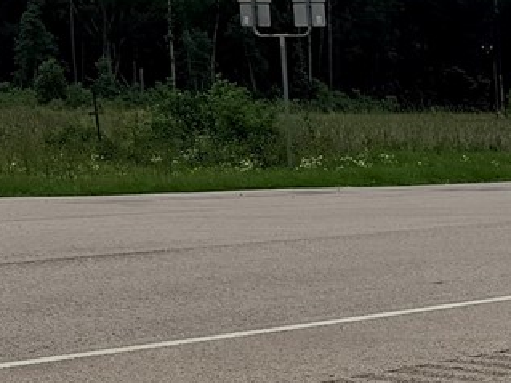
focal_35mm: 154
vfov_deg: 9.2
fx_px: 2272
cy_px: -312
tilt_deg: +10.4
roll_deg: +0.8
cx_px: -268
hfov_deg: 12.2
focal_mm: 6.76
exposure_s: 1/9091
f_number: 1.78
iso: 80
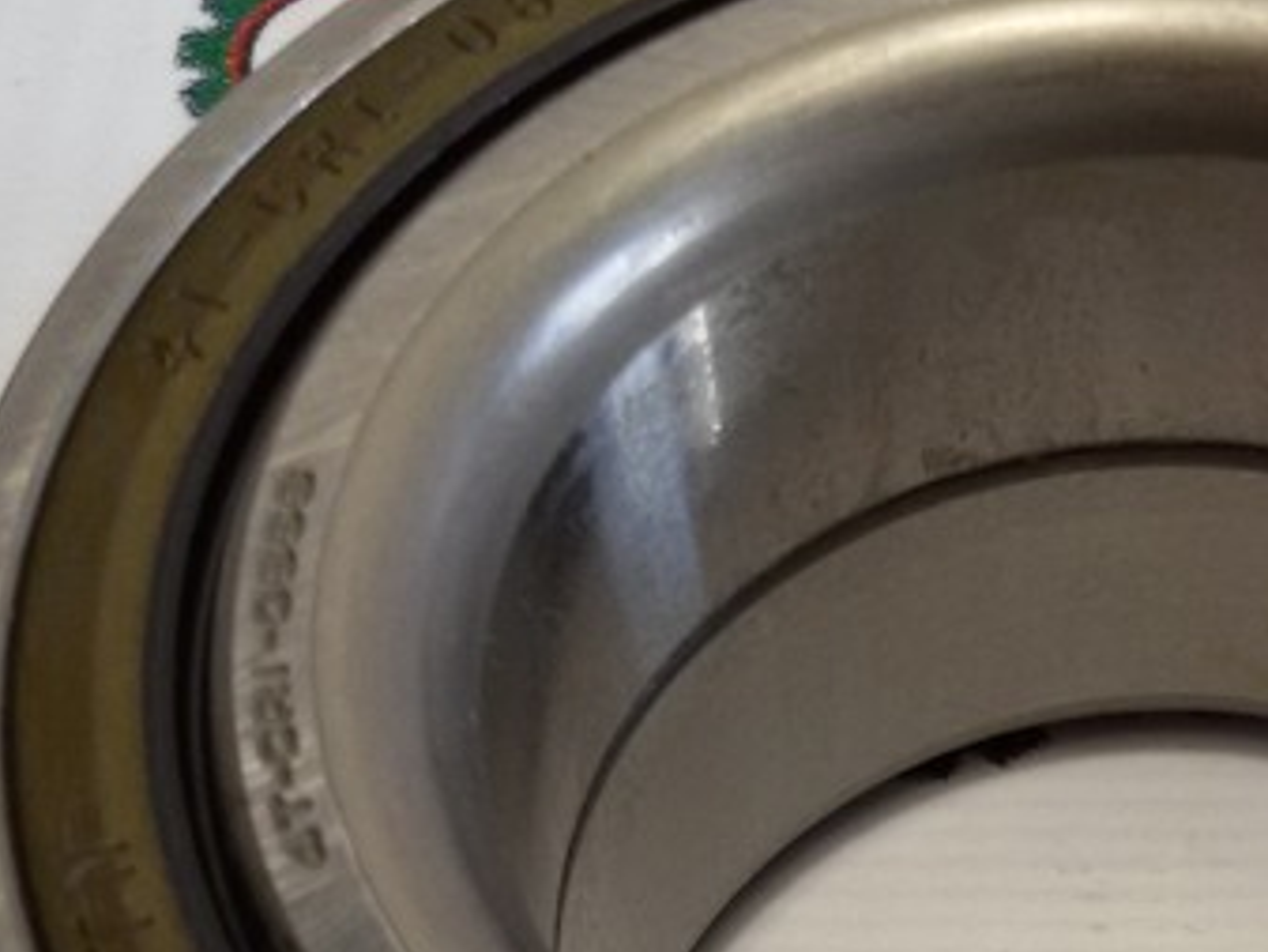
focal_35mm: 92
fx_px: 3371
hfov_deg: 20.7
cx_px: 1204
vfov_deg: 15.8
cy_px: 896
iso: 64
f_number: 2.4
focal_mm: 2.93
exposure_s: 1/100
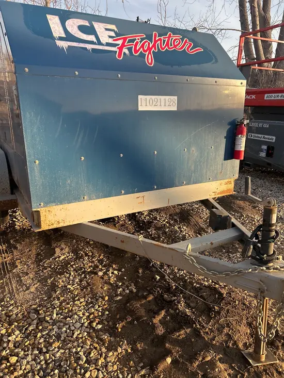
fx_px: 284
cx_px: 142
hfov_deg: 53.1
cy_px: 189
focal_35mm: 26
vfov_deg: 67.3
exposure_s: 1/718
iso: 50
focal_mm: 5.7
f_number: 1.5
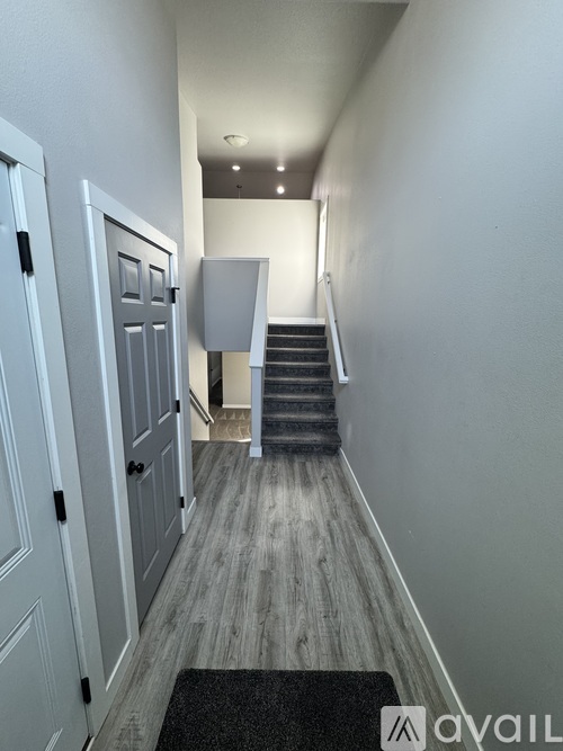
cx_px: 282
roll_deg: -1.4
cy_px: 376
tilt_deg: -11.5
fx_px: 304
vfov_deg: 102.1
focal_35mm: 14
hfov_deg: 85.7
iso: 200
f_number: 2.2
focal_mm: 2.22
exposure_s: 1/60
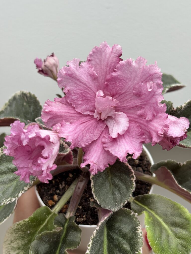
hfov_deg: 28.0
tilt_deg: -32.9
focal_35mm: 52
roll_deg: -1.0
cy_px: 127
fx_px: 383
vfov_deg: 36.8
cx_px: 96
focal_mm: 5.96
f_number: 1.6
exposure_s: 1/173
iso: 32
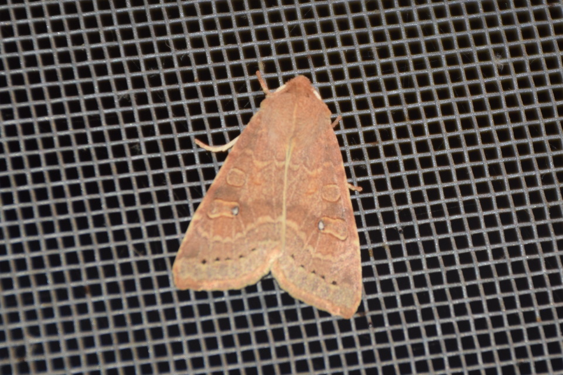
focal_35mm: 210
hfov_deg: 9.8
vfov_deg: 6.5
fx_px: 3283
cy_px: 188
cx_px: 282
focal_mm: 140
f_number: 5.6
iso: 320
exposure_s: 1/60
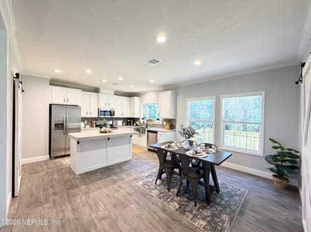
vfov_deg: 85.6
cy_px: 116
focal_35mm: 14
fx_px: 126
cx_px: 156
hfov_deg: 102.1
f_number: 2.2
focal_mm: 2.22
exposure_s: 1/60
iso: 200
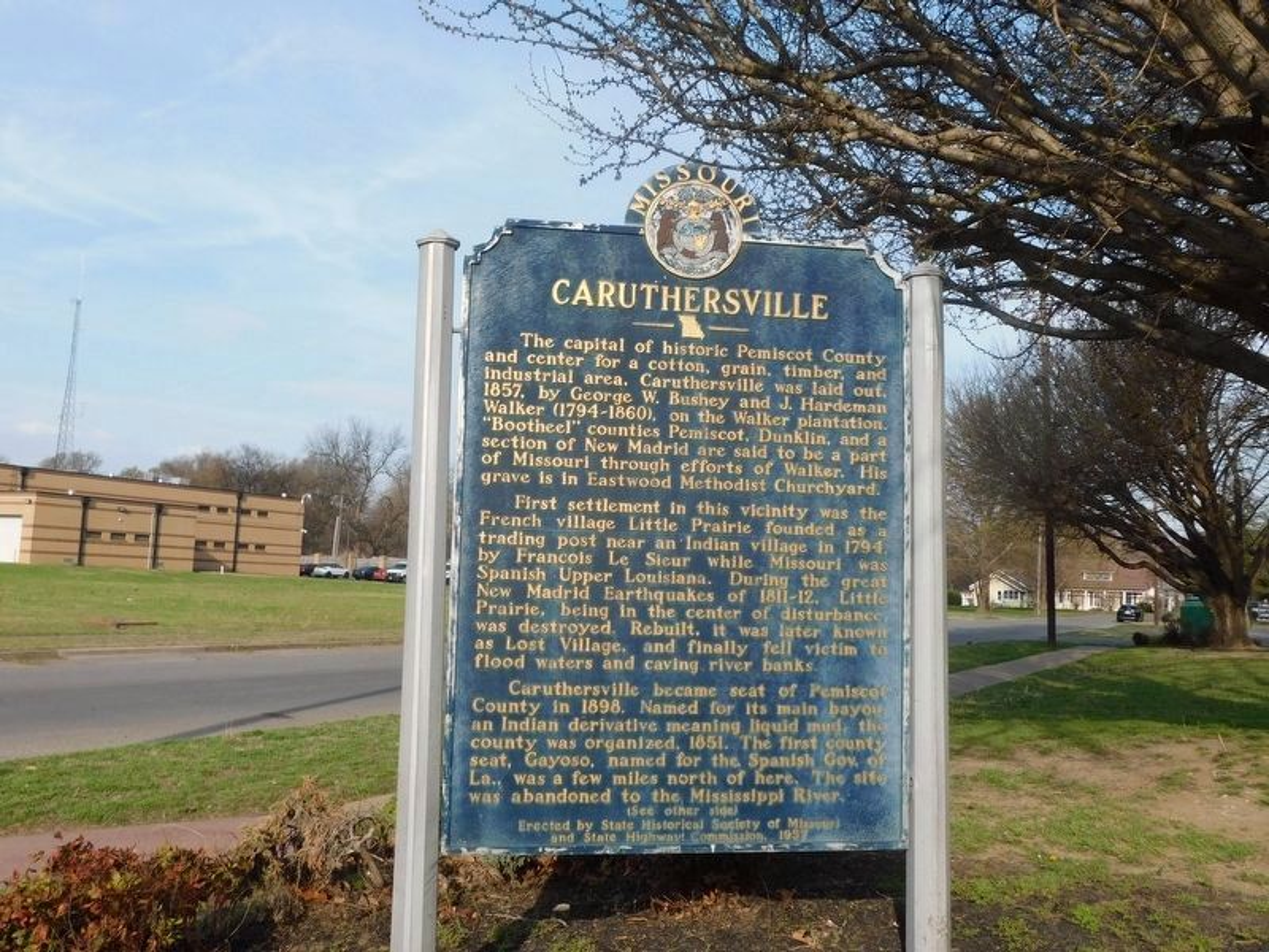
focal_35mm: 30
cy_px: 476
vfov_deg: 46.8
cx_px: 634
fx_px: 1100
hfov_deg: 60.0
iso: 125
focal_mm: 5.3
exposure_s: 1/1250
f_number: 3.2
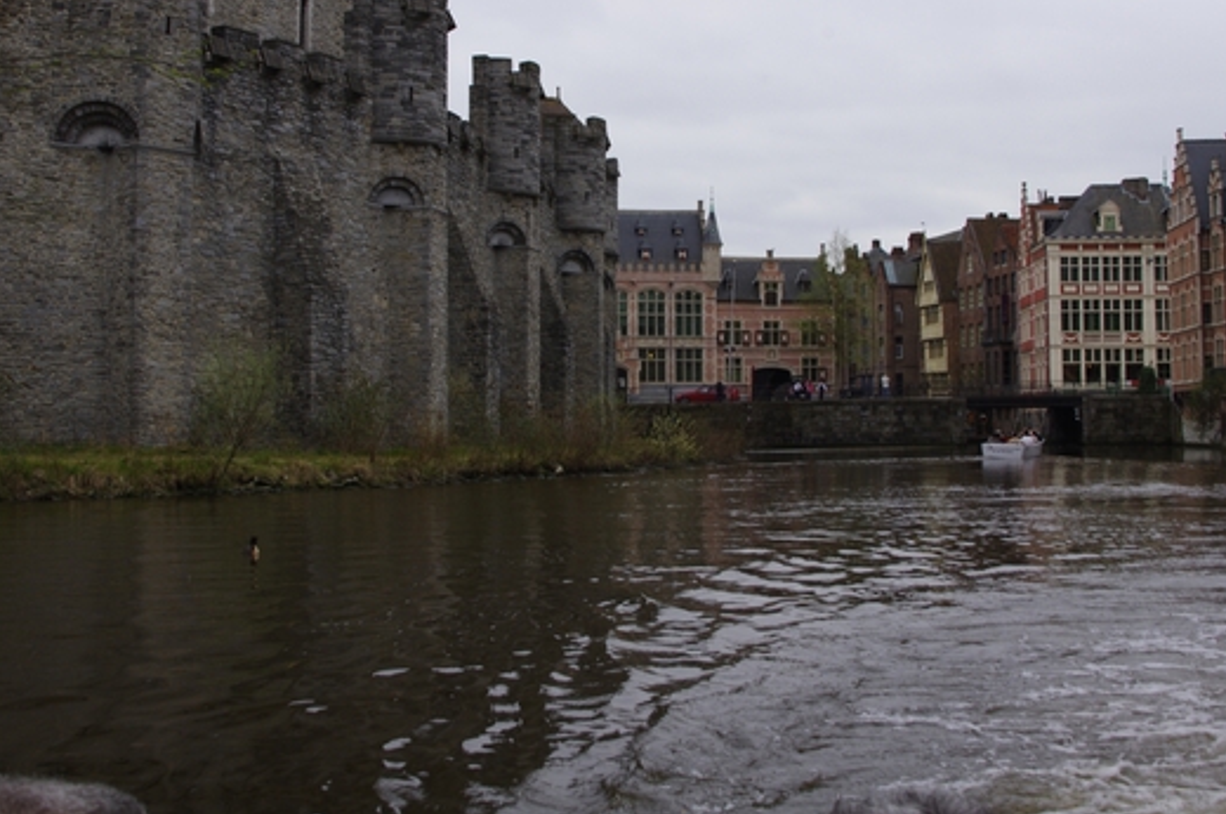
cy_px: 359
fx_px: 1530
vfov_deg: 29.7
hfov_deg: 43.6
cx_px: 563
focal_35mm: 45
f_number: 10
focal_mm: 26.25
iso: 200
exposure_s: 1/50
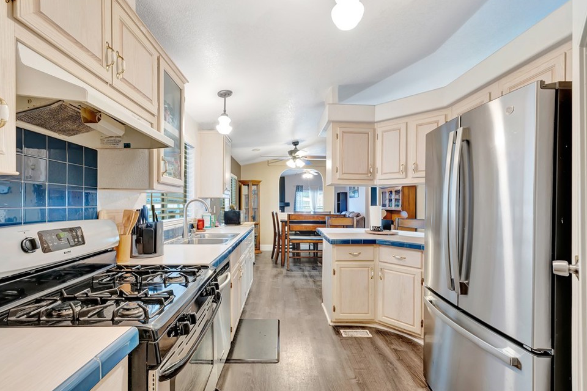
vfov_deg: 73.7
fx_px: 261
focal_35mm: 16
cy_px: 203
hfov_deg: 96.7
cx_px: 281
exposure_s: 1/2.5
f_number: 5.6
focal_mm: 10
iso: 100
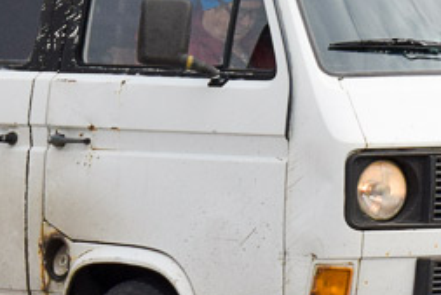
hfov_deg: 5.3
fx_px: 4797
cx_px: 246
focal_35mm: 391
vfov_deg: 3.5
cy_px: -3
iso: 400
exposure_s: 1/1250
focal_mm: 55
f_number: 7.1
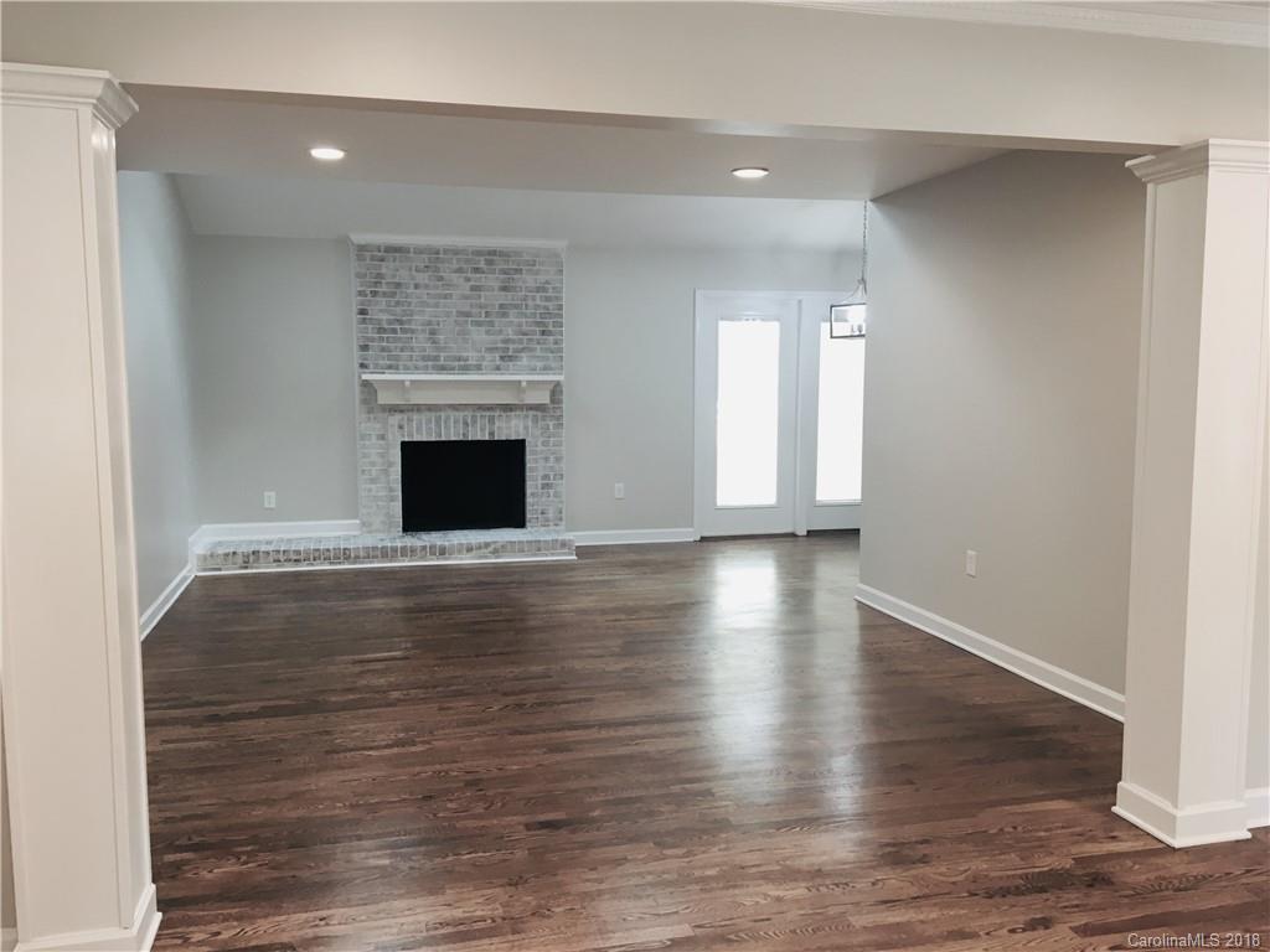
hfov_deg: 61.7
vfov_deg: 48.2
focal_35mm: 29
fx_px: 1064
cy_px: 476
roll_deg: +0.4
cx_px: 635
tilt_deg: -7.3
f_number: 2.2
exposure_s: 1/30
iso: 64
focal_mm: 4.15
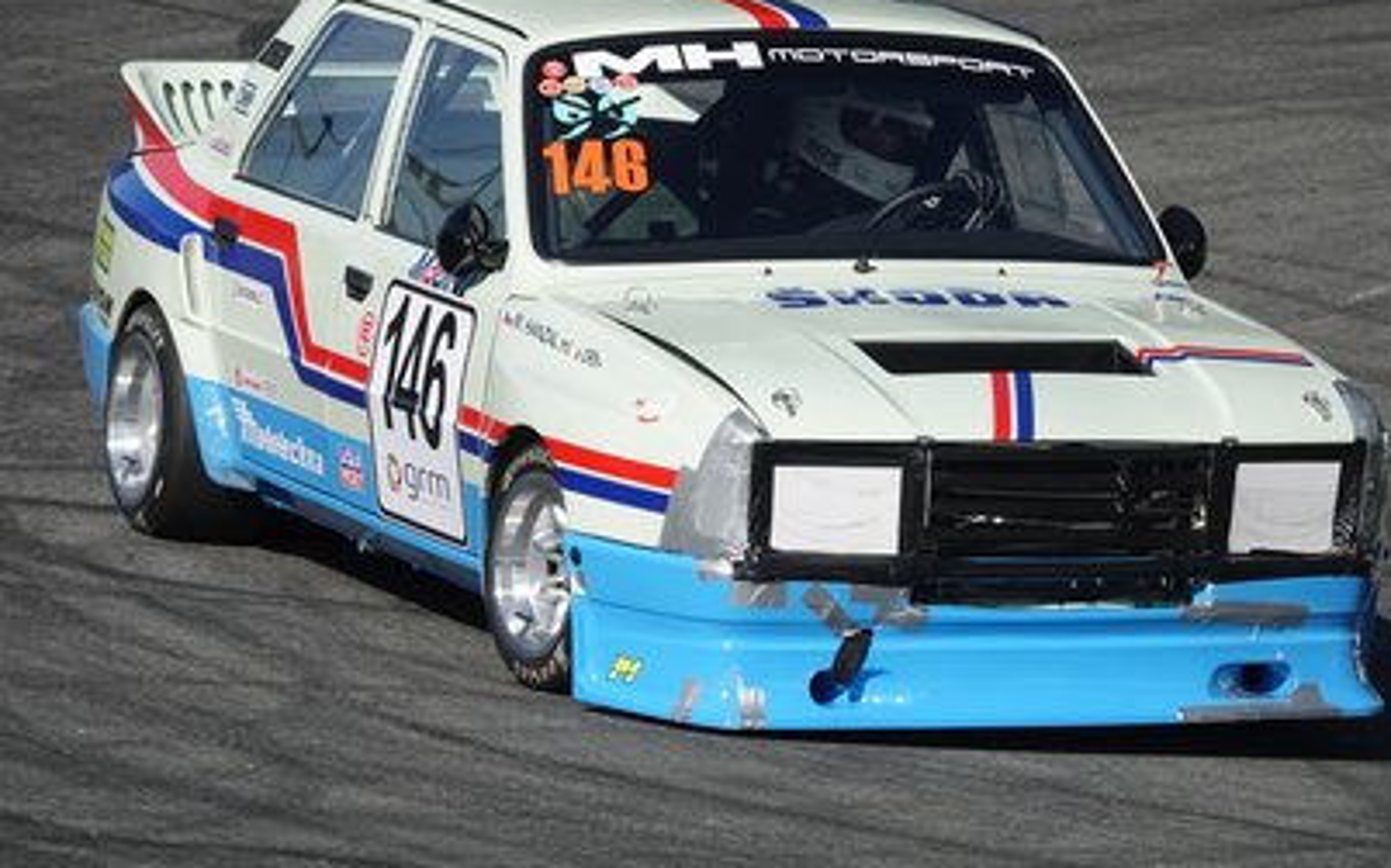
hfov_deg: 5.9
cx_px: 696
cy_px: 391
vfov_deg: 3.7
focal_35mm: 354
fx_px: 13416
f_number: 5.6
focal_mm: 113.69
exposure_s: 1/800
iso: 100
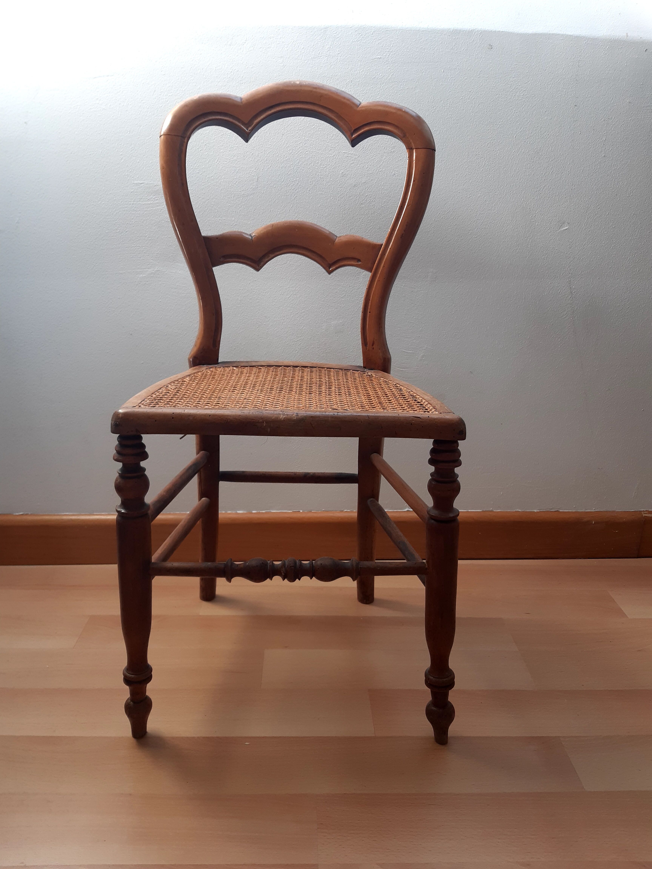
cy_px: 434
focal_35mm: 26
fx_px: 653
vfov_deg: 67.3
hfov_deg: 53.1
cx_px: 326
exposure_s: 1/100
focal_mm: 3.92
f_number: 1.7
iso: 100
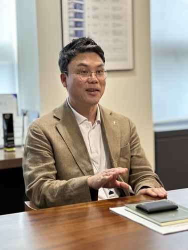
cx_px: 94
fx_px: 558
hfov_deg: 19.1
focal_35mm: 77
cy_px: 125
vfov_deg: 25.3
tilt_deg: -5.2
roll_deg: +1.0
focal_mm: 9
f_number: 2.8
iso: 200
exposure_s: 1/40
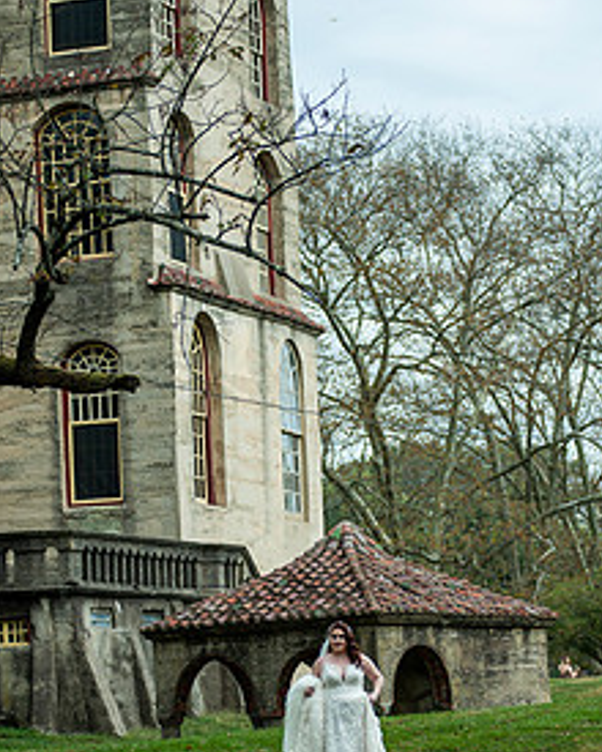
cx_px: 330
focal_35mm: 141
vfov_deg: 13.6
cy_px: 484
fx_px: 3140
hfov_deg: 10.9
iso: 200
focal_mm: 92
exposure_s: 1/2000
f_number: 2.8
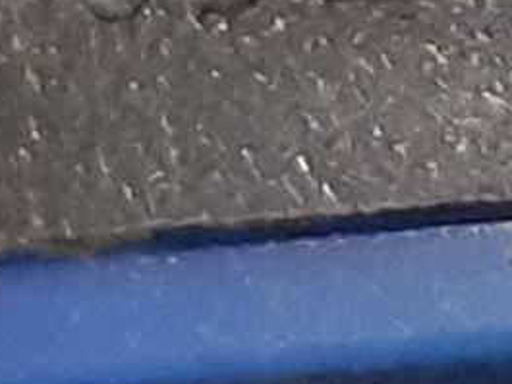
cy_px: -903
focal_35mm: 201
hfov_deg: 9.8
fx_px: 2974
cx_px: 357
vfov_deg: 6.5
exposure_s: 1/33
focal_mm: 3.93
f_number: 1.7
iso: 250
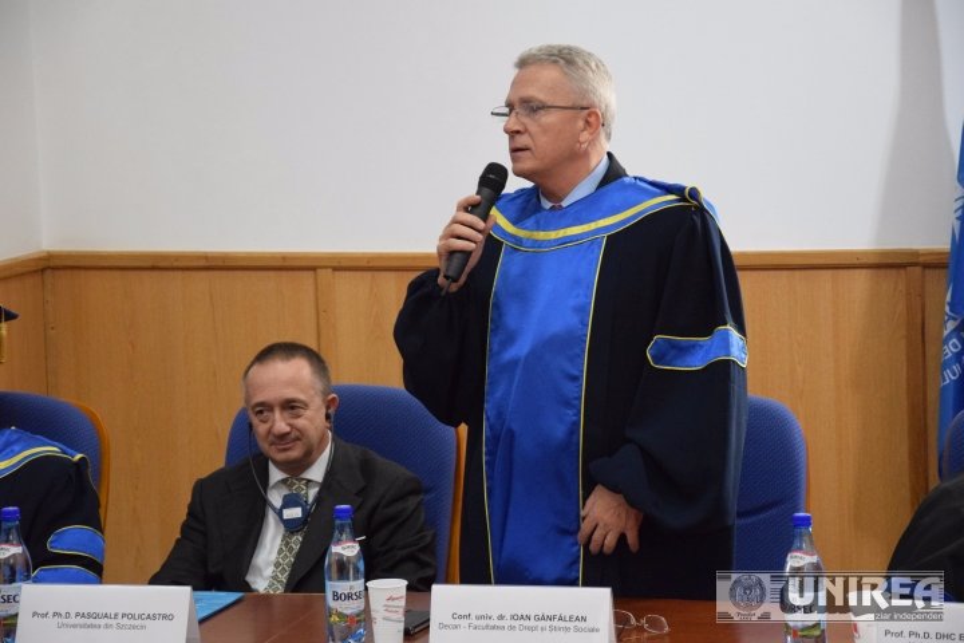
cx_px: 482
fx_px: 3213
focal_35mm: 120
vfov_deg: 11.4
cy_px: 322
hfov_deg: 17.1
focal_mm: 80
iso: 4500
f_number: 5.3
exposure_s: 1/125
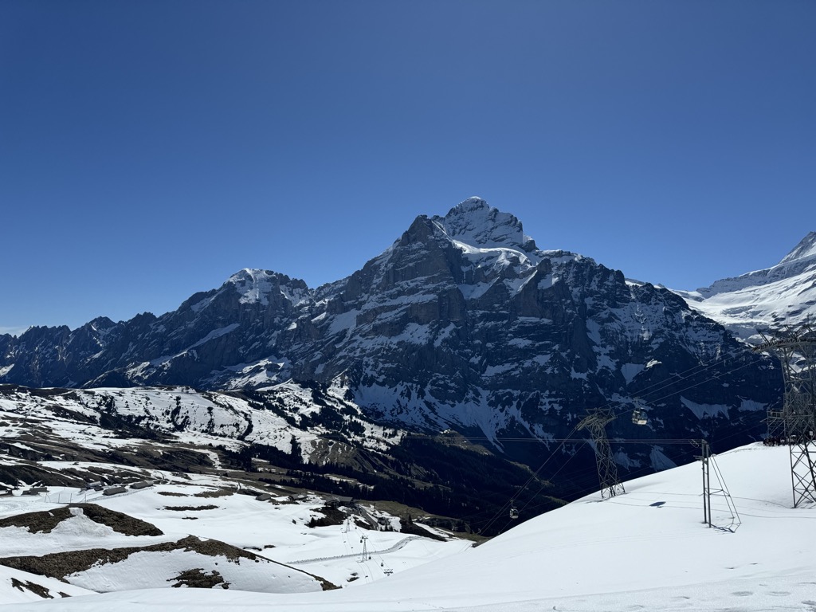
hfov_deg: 71.6
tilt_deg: +2.7
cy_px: 306
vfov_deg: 56.8
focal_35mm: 24
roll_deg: -1.4
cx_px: 408
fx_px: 566
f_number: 1.78
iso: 80
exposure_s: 1/12346
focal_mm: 6.76
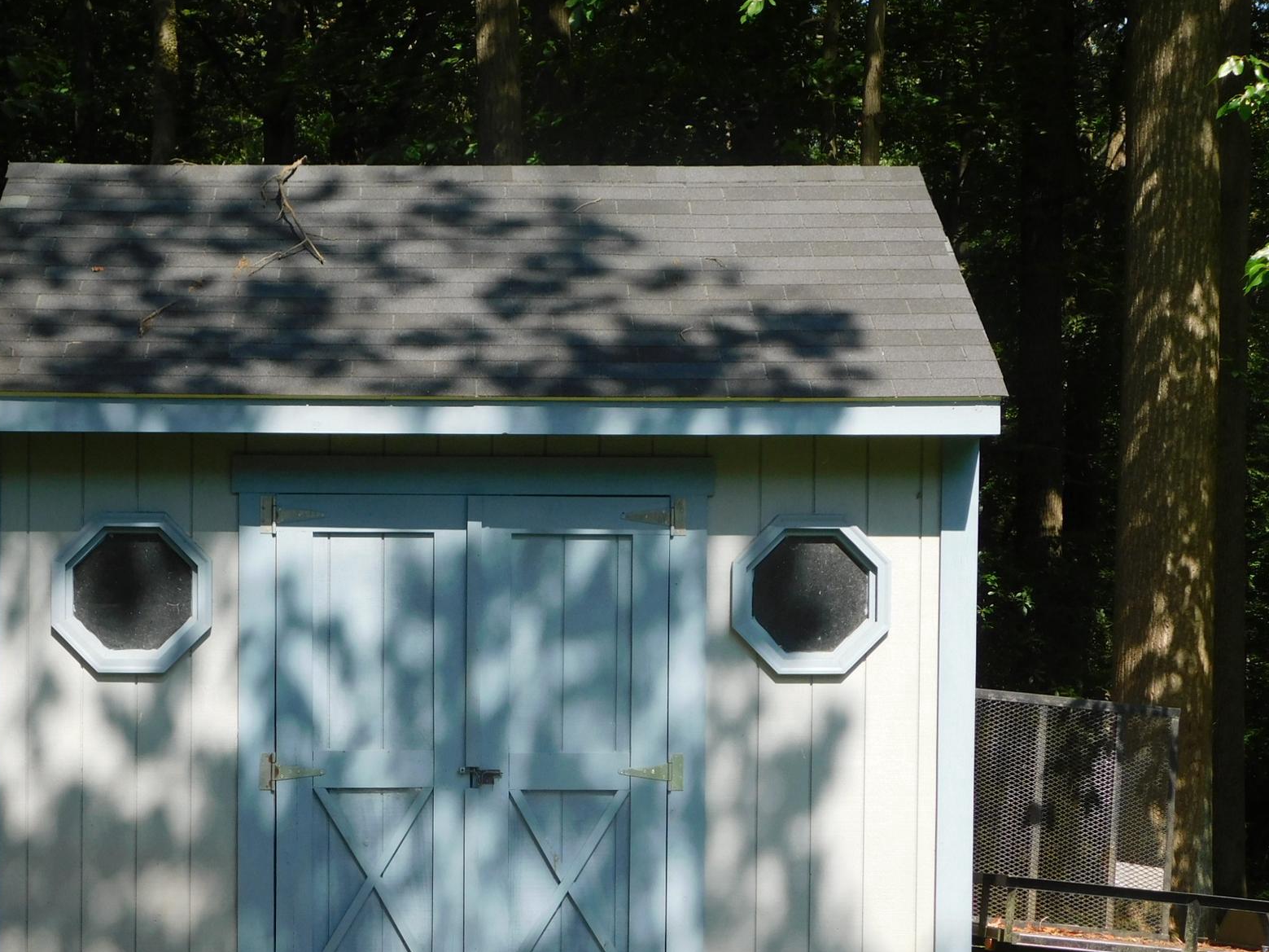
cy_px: 596
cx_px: 462
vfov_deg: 21.9
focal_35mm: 67
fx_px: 2456
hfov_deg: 28.8
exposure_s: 1/400
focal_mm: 9
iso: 125
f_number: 3.8
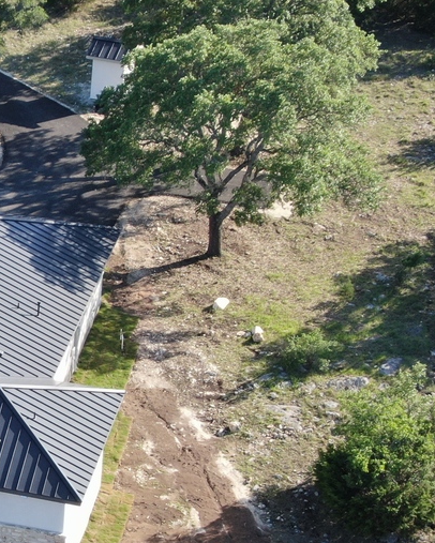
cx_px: -194
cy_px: 323
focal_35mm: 133
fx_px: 2139
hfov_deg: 11.2
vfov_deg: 14.5
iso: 100
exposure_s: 1/160
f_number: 3.8
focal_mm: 8.6
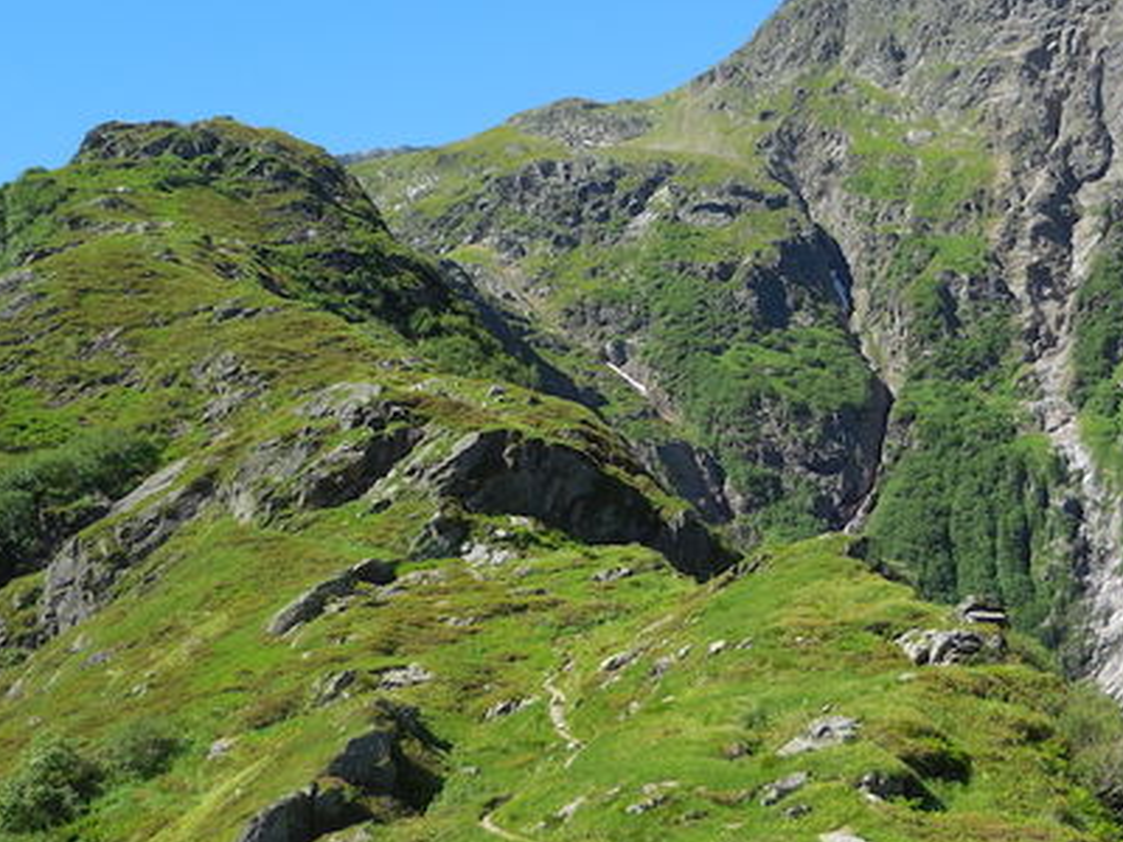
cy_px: 427
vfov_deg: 34.3
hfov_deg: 44.5
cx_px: 696
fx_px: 1363
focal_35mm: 42
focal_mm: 5
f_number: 3.5
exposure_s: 1/800
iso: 125
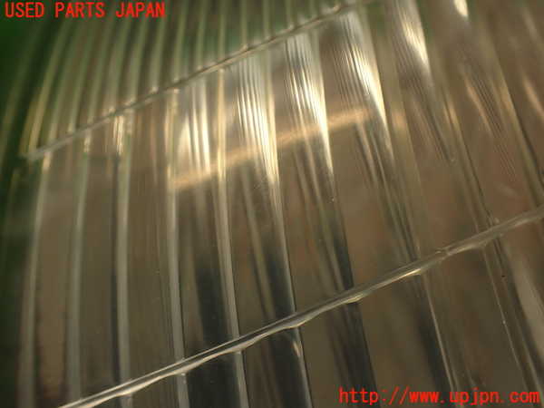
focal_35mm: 32
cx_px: 272
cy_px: 204
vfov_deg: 44.2
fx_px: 503
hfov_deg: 56.8
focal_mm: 5.79
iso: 100
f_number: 2.4
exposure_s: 1/80
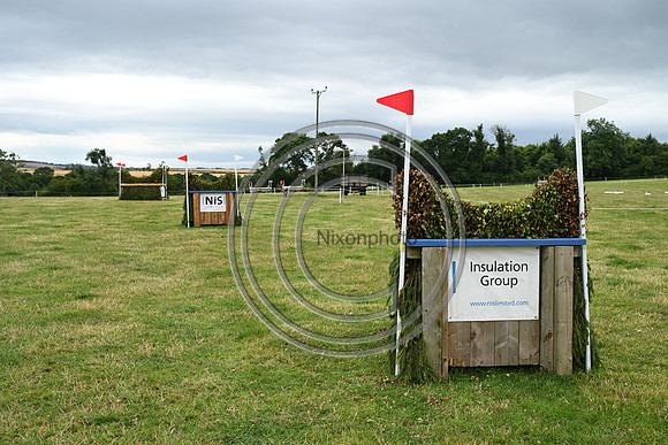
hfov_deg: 48.4
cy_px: 222
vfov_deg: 33.4
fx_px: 742
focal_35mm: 40
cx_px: 334
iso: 640
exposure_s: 1/800
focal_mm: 40
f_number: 5
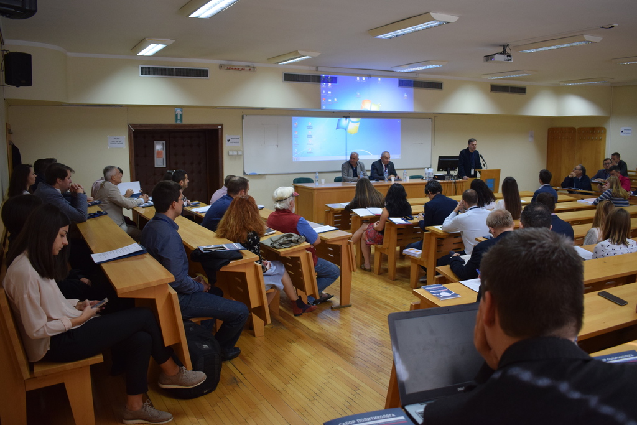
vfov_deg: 41.7
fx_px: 557
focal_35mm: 32
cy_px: 212
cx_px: 318
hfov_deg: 59.5
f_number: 3.8
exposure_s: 1/60
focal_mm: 21
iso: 1000
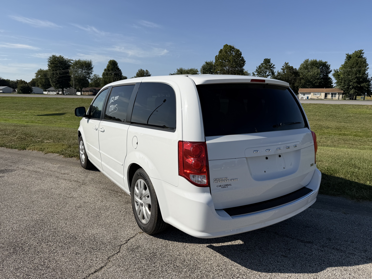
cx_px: 186
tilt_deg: -6.7
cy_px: 140
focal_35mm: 24
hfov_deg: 71.6
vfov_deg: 56.8
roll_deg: -1.5
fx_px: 258
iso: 80
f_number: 1.78
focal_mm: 6.76
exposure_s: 1/8130
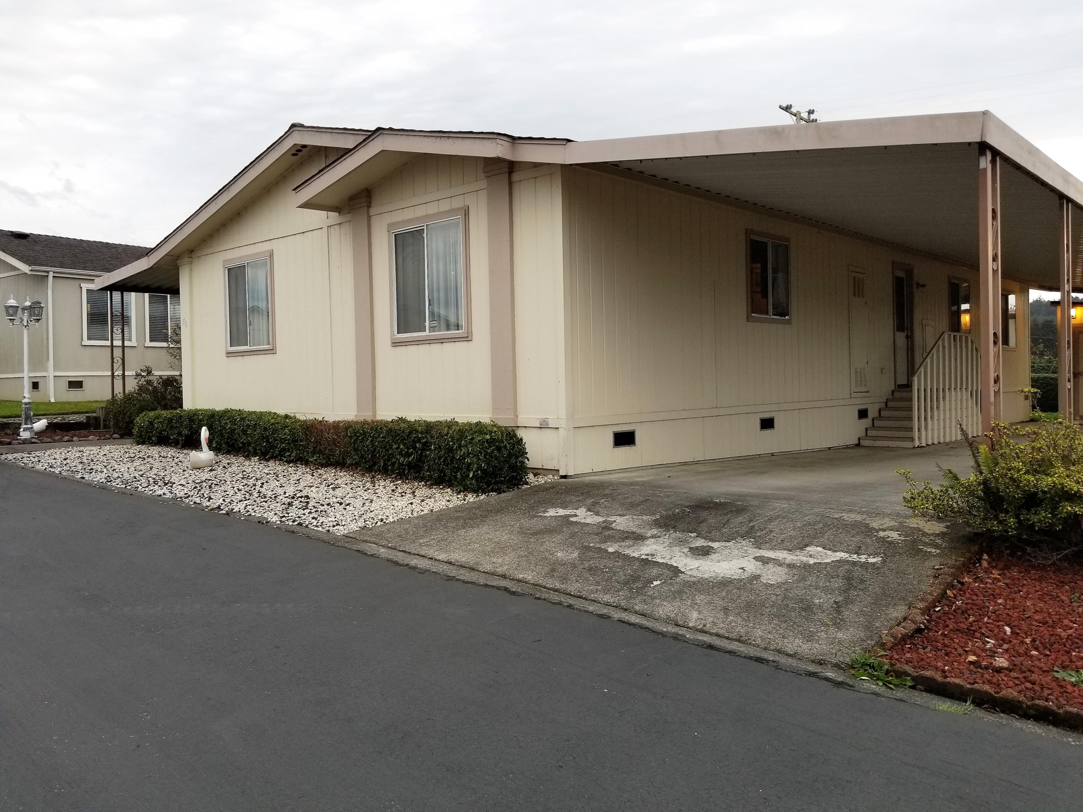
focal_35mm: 26
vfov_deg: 53.1
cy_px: 406
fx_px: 813
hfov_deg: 67.3
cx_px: 542
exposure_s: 1/123
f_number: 1.7
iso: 50
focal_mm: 4.25
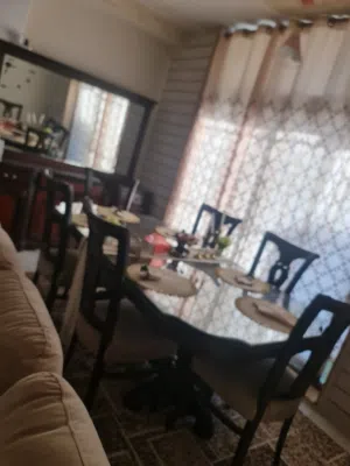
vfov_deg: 69.4
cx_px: 175
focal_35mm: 25
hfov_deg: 54.9
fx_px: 337
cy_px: 233
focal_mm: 7
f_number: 1.8
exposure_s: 1/100
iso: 50
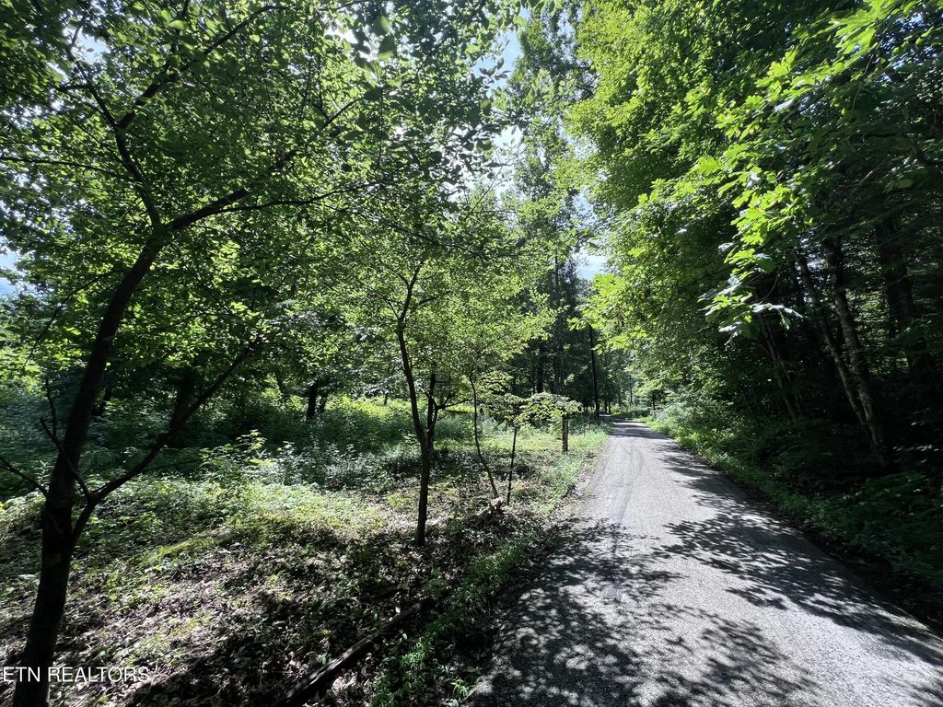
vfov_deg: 89.9
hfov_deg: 106.2
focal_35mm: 13
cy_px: 354
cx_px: 472
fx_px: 354
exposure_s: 1/412
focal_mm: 1.57
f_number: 1.8
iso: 32
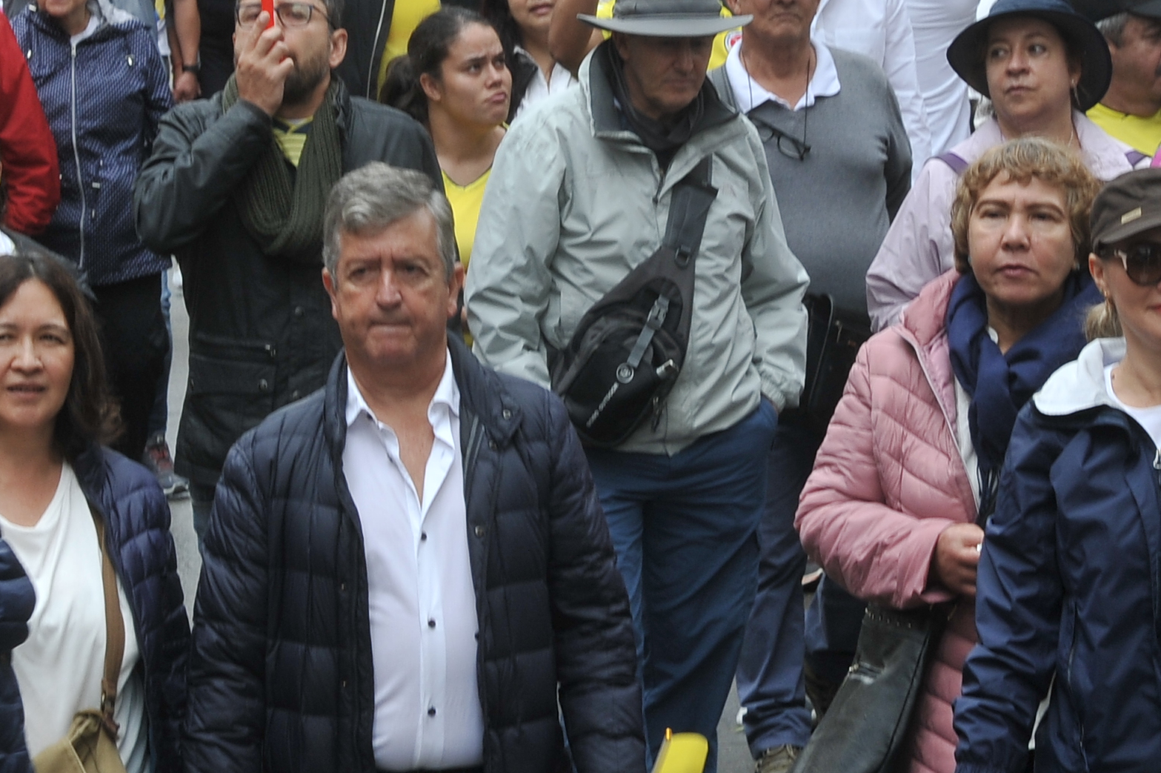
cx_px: 565
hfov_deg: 7.4
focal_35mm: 277
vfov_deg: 4.9
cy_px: 37
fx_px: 8928
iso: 500
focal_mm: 102
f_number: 11
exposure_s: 1/200
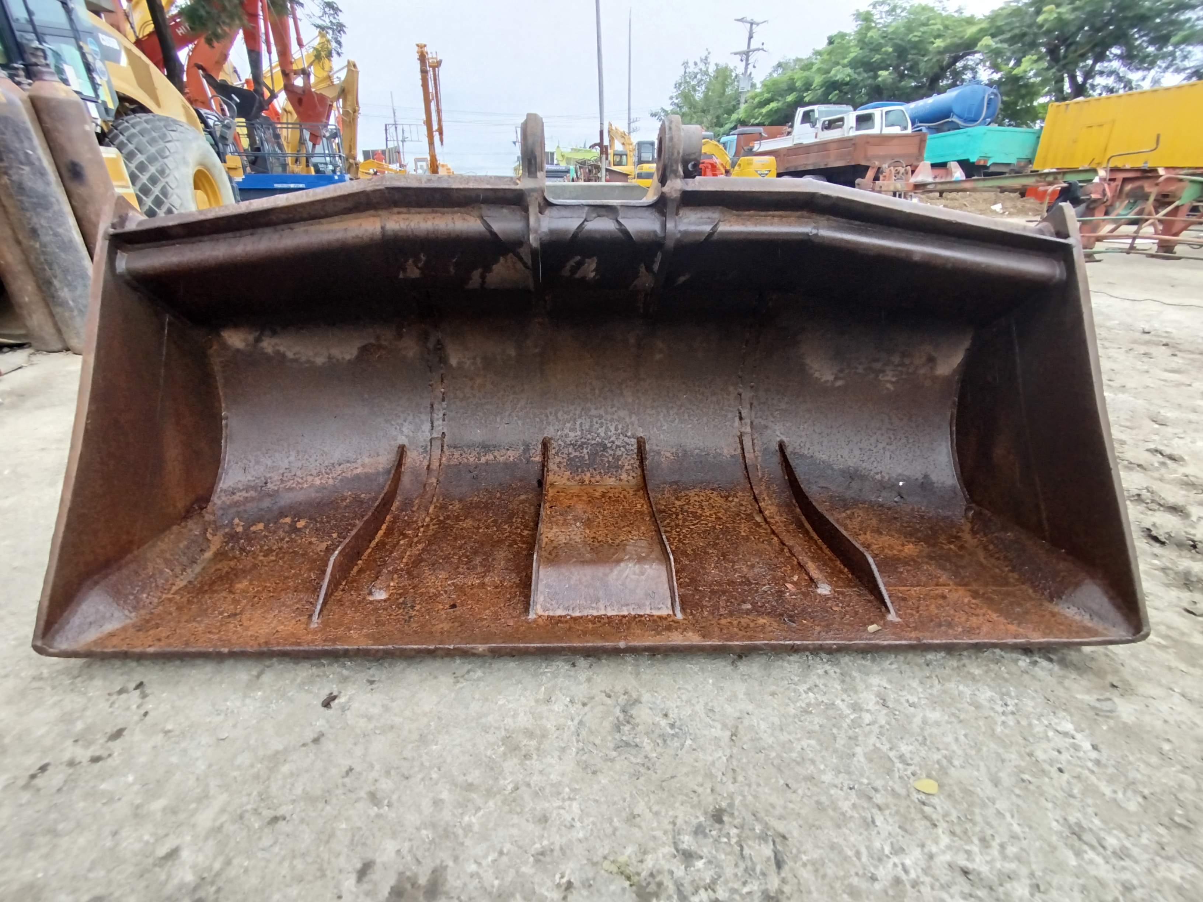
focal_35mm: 15
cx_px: 602
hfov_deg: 98.2
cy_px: 451
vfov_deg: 81.7
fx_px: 521
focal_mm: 1.65
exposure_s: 1/387
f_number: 2.2
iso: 50
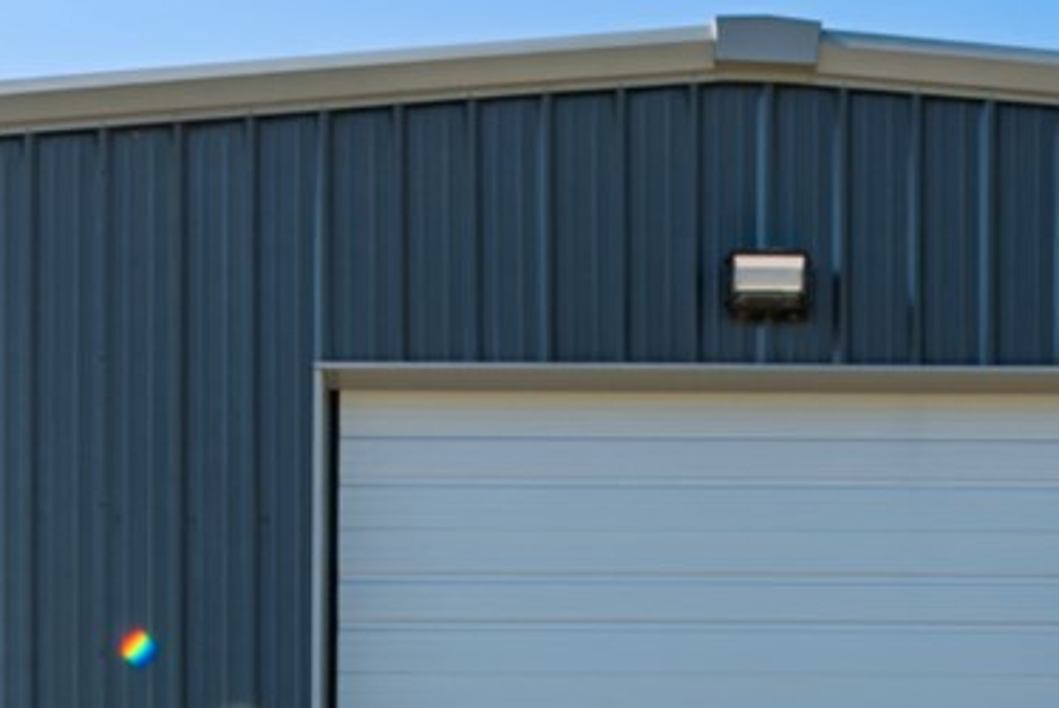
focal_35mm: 87
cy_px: 1185
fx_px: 2561
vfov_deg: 14.3
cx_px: 847
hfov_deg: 23.0
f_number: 8
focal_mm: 16
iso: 100
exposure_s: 1/400
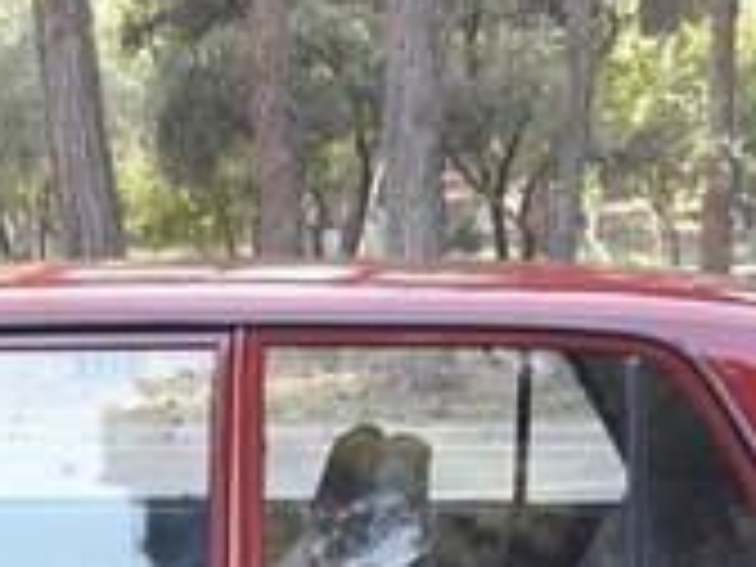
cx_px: 162
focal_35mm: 110
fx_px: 2402
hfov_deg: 17.7
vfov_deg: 12.9
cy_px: 767
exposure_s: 1/100
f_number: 1.9
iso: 50
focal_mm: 3.7
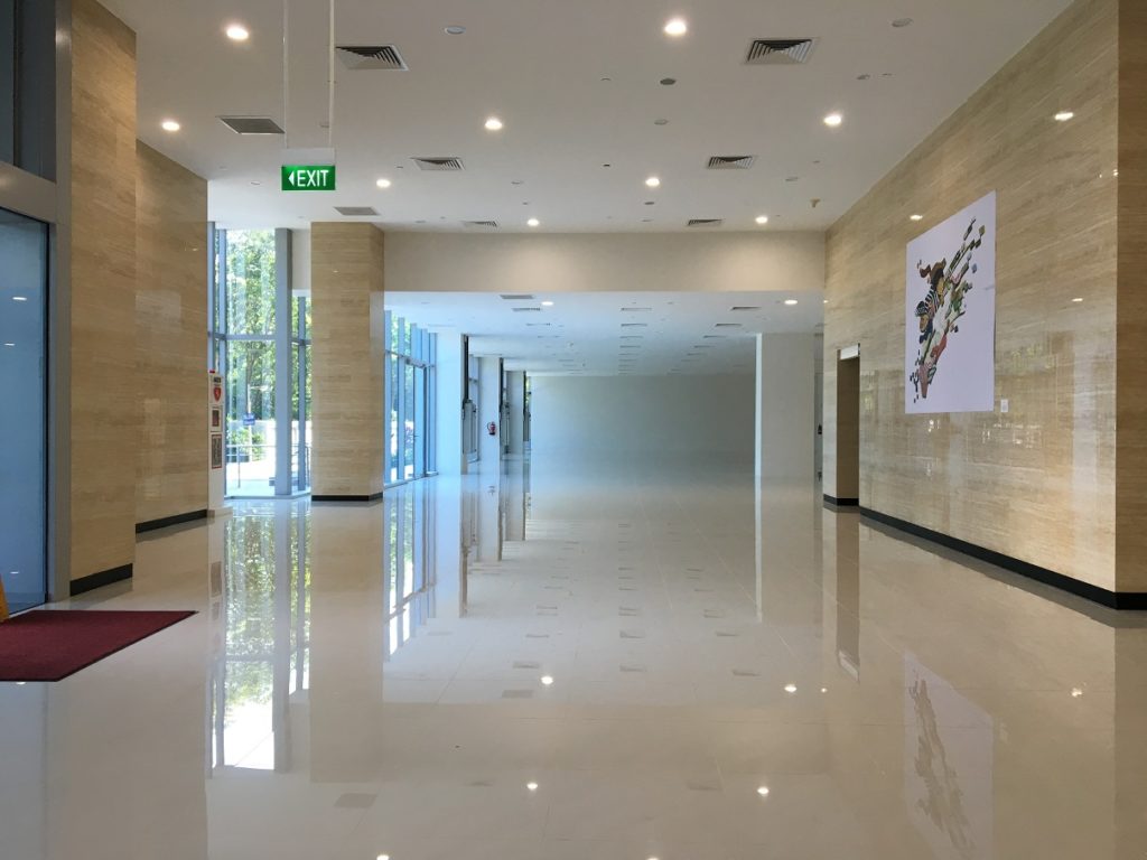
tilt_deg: +0.2
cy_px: 430
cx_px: 574
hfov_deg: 61.7
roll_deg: +0.0
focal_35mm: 29
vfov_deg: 48.2
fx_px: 961
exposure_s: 1/33
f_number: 2.2
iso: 40
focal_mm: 4.15
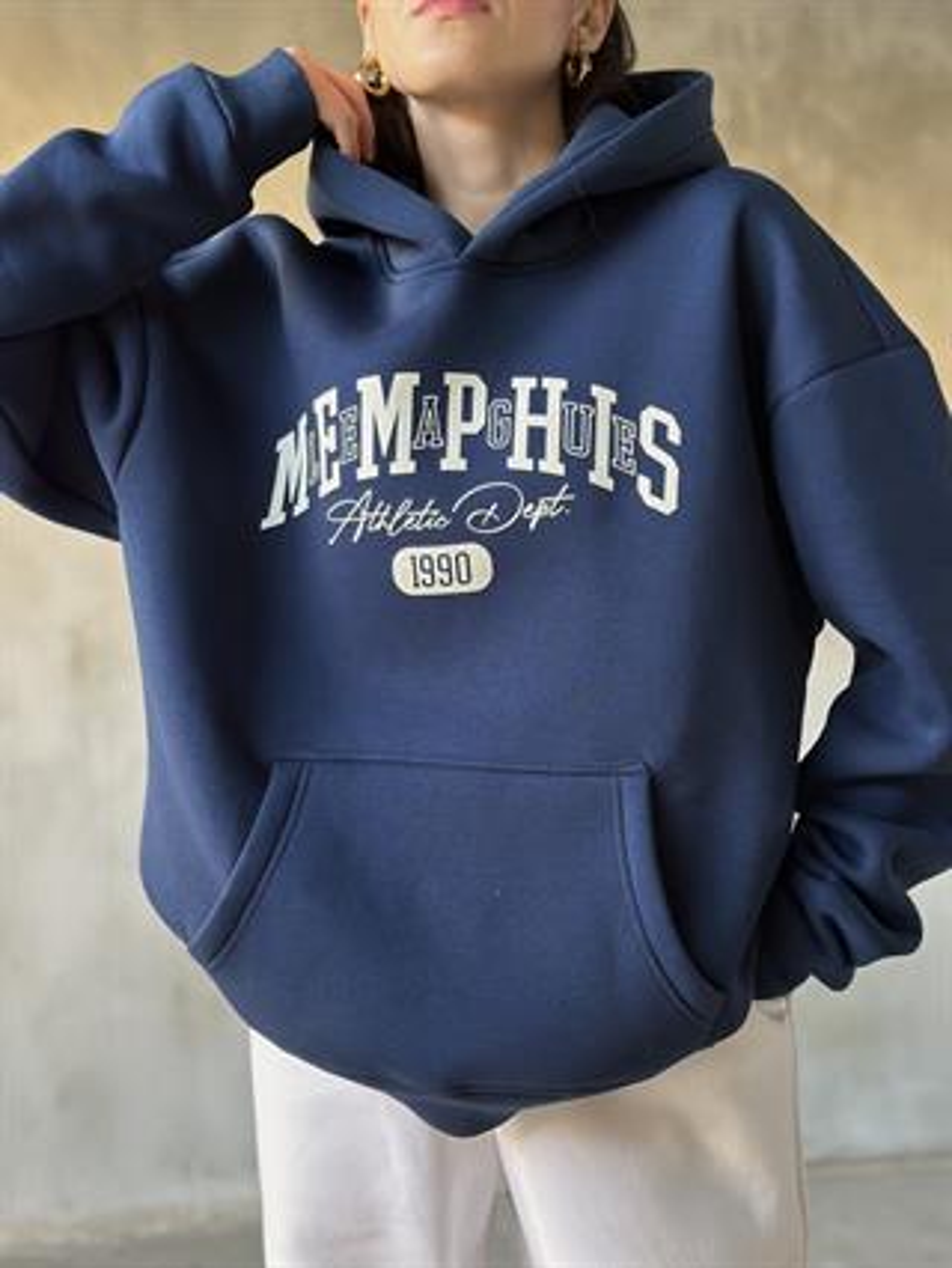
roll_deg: -0.2
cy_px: 634
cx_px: 476
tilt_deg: -0.4
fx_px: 1758
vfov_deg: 39.6
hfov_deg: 30.3
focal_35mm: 48
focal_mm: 6.86
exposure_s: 1/40
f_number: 1.78
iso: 400
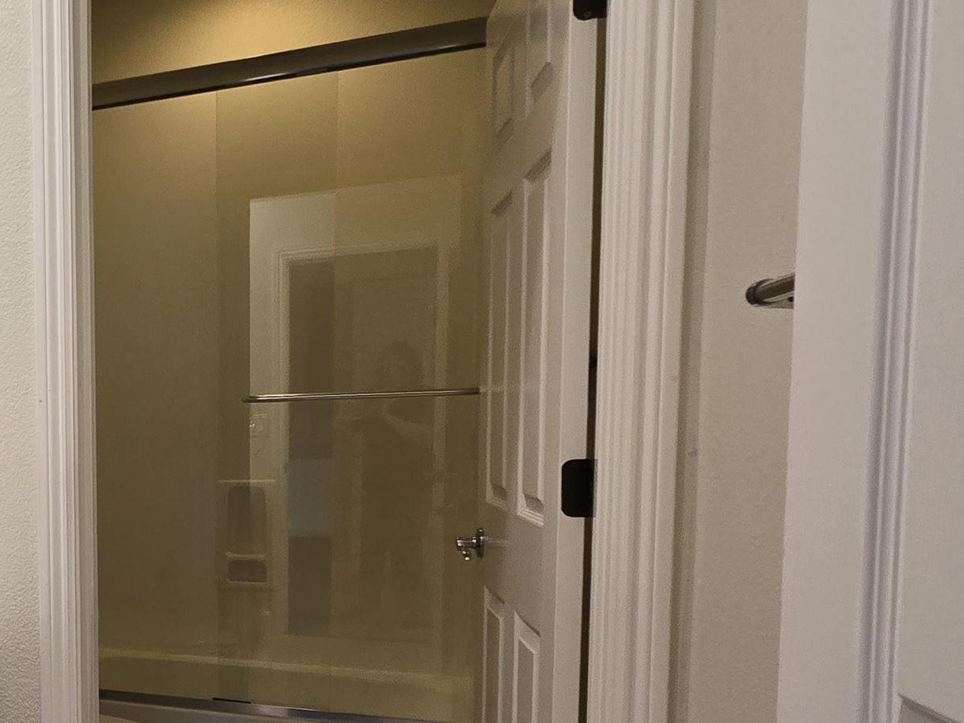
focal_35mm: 33
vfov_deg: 42.0
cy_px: 514
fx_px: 919
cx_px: -124
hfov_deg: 42.1
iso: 80
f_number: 2.2
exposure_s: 1/60
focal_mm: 2.2
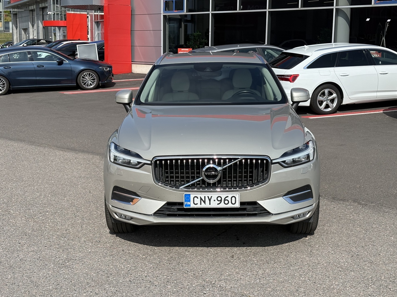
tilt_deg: -9.1
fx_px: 608
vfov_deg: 27.5
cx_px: 199
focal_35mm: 53
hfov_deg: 36.2
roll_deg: -0.4
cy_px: 147
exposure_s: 1/4329
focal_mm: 5.96
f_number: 1.6
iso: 32
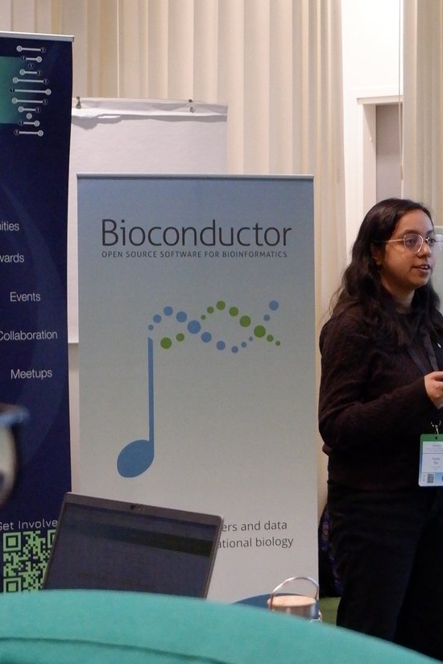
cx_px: 426
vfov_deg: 20.0
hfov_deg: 13.3
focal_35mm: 102
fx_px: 1881
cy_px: 284
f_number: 4.5
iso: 4000
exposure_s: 1/180
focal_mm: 28
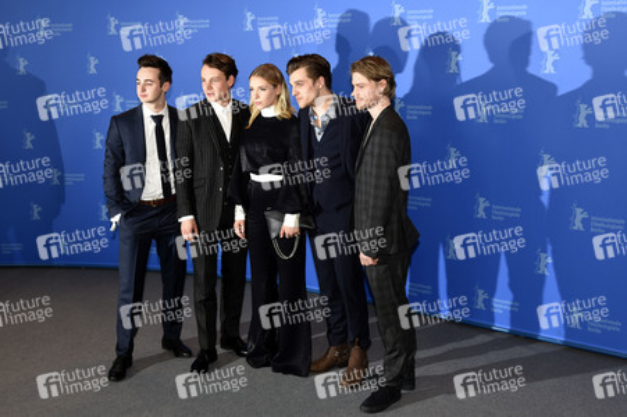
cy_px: 208
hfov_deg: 46.4
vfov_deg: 31.8
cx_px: 314
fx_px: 731
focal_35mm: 42
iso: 640
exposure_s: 1/250
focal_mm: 28
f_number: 5
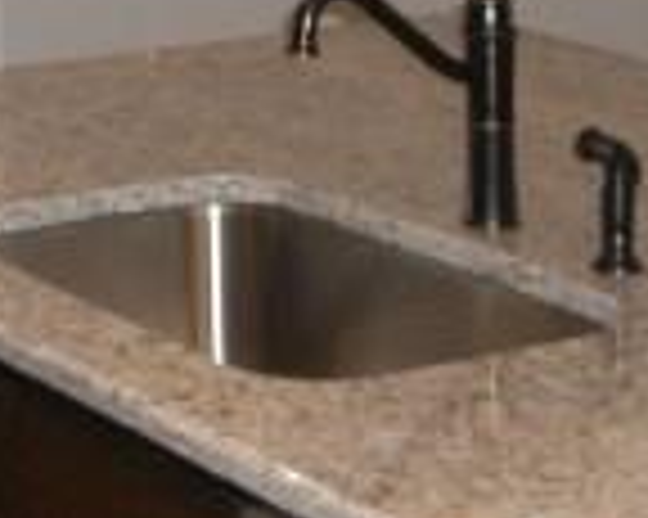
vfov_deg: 9.3
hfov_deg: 11.7
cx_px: 256
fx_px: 3162
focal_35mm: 165
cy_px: -68
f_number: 2.7
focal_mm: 6.2
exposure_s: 1/60
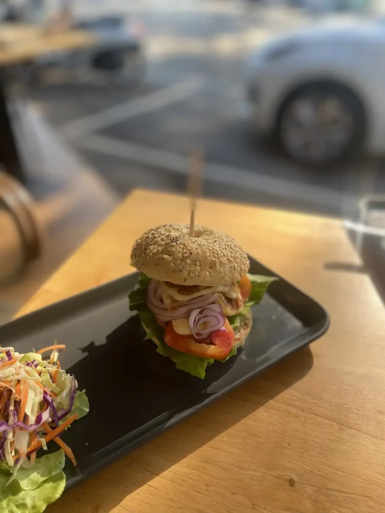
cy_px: 256
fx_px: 386
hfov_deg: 53.1
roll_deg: -1.8
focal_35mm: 26
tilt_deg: -34.2
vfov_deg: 67.3
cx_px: 192
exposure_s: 1/122
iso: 32
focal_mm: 4.25
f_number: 1.8
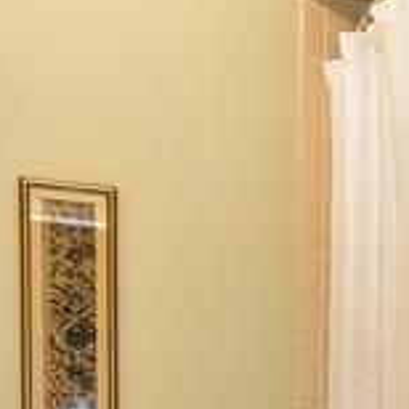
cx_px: 821
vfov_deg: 16.0
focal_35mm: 102
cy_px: 556
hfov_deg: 14.2
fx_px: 1363
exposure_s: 1/30
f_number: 9
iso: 1250
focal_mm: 18
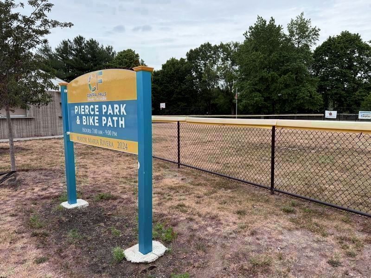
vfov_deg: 56.8
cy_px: 139
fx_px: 257
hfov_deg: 71.6
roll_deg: +0.6
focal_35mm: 24
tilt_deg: -6.8
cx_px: 186
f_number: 1.78
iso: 100
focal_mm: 6.76
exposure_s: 1/2370
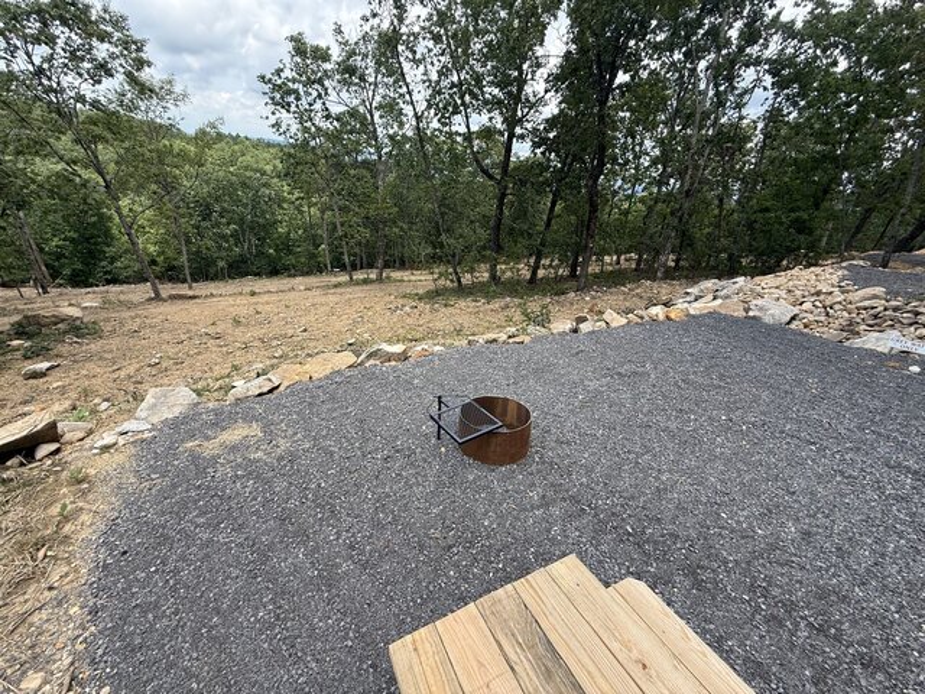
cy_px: 347
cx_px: 462
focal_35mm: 14
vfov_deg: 85.7
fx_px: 374
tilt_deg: -25.1
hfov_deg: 102.1
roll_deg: -7.3
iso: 50
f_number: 2.2
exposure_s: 1/625
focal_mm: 2.22
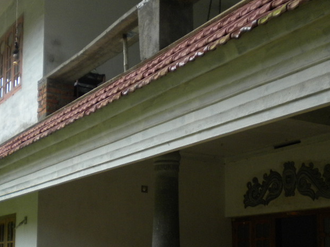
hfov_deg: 33.2
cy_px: 190
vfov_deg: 24.9
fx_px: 553
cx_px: 195
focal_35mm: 58
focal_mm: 6.3
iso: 261
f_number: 3.1
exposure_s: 1/506
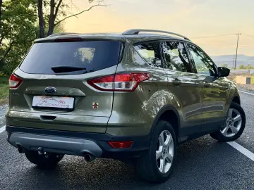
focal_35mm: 48
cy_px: 95
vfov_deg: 30.3
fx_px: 352
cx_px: 127
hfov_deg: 39.7
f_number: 1.78
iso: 100
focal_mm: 6.76
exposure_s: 1/1027
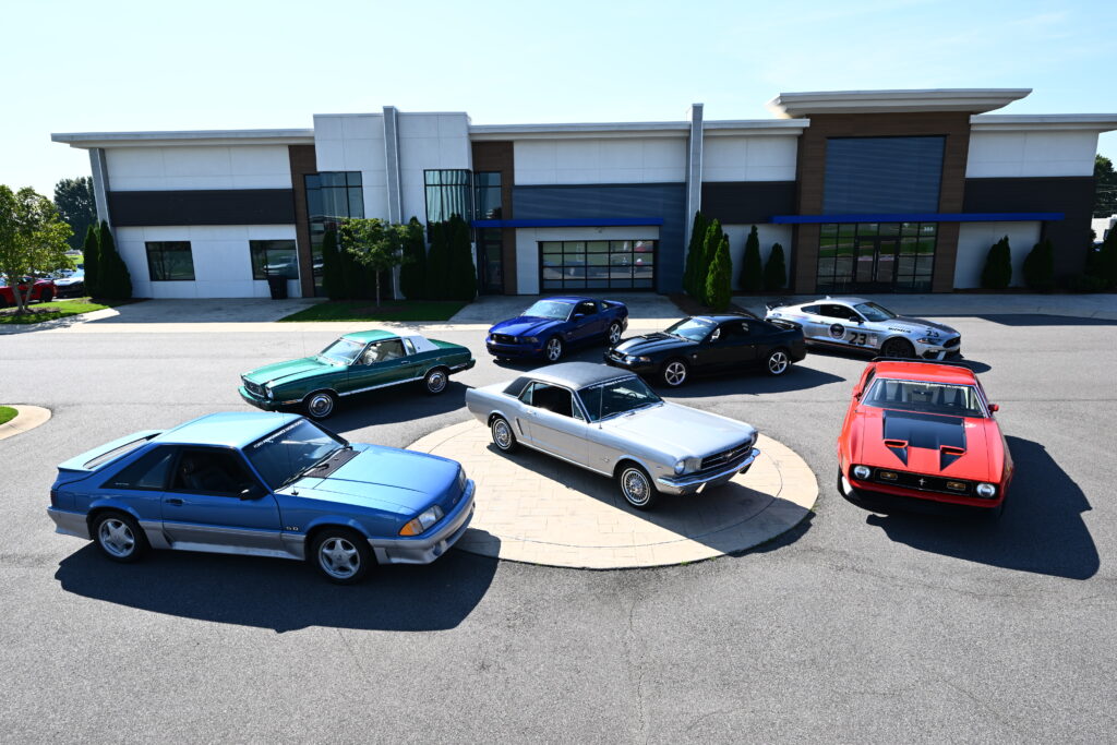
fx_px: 667
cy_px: 372
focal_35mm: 22
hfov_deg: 79.9
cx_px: 558
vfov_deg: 58.4
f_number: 8
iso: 125
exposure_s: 1/250
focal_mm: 21.5
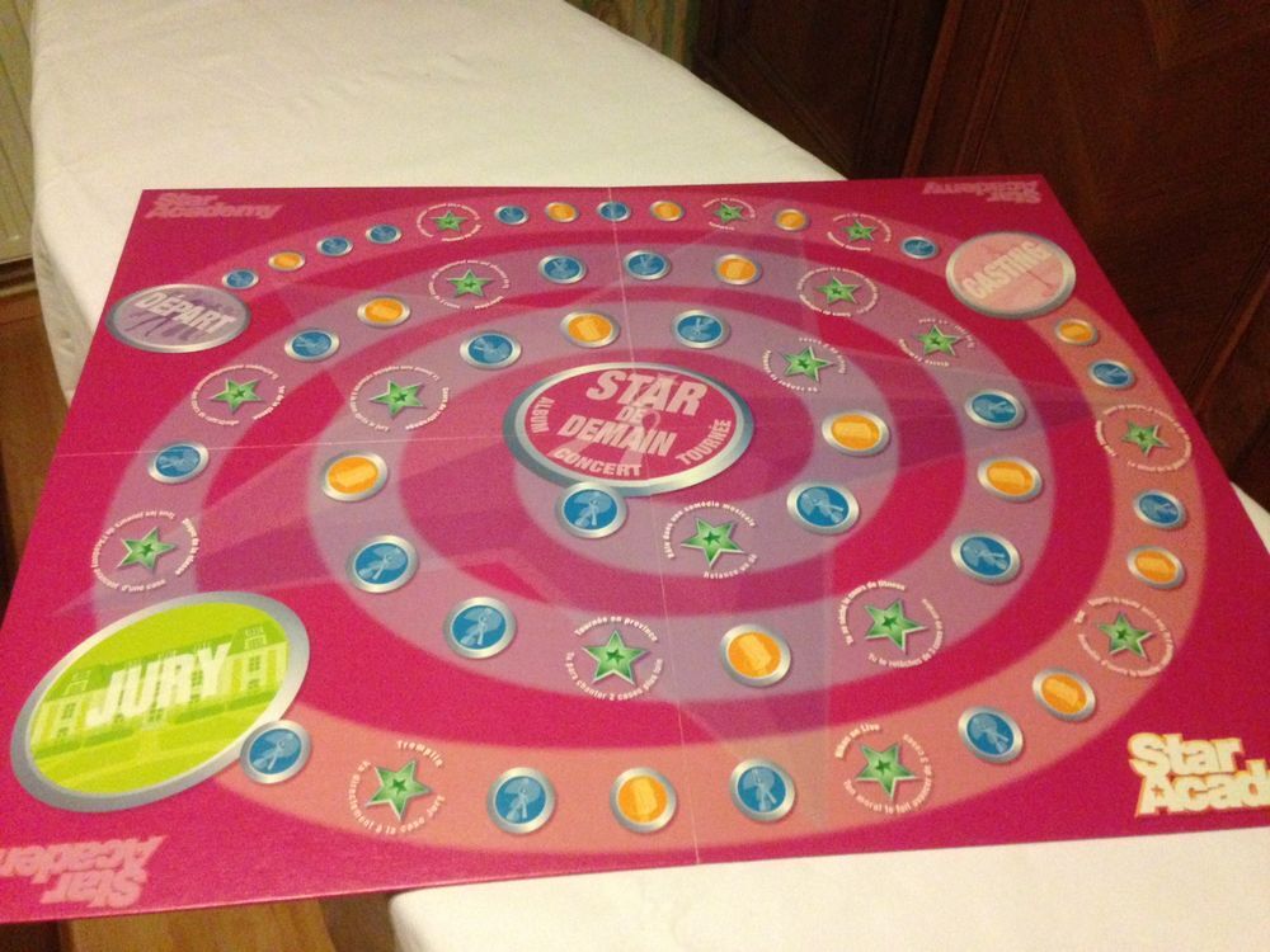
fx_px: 1211
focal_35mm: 33
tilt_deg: -47.9
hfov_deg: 55.4
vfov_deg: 42.9
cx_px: 635
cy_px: 476
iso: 640
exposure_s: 1/15
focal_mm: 4.12
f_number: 2.4
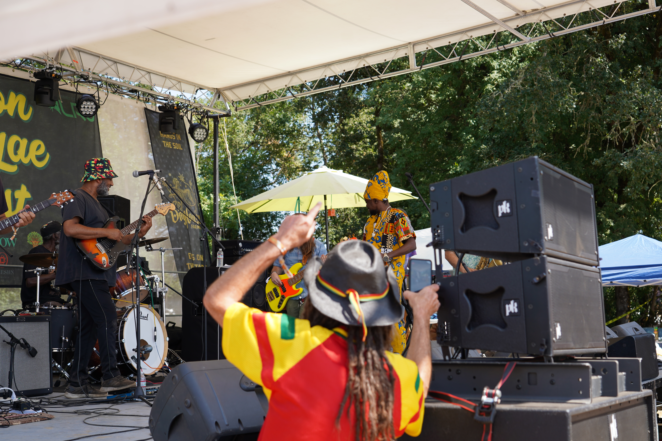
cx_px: 331
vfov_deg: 26.5
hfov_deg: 38.9
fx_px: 938
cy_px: 220
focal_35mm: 51
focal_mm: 51
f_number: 4.5
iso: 100
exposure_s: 1/200
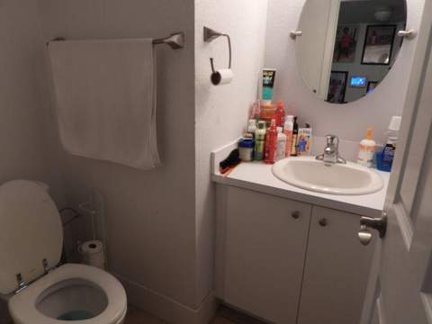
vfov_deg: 56.8
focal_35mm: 24
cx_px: 216
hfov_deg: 71.6
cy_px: 162
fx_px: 300
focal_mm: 4.3
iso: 125
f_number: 2.8
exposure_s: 1/30
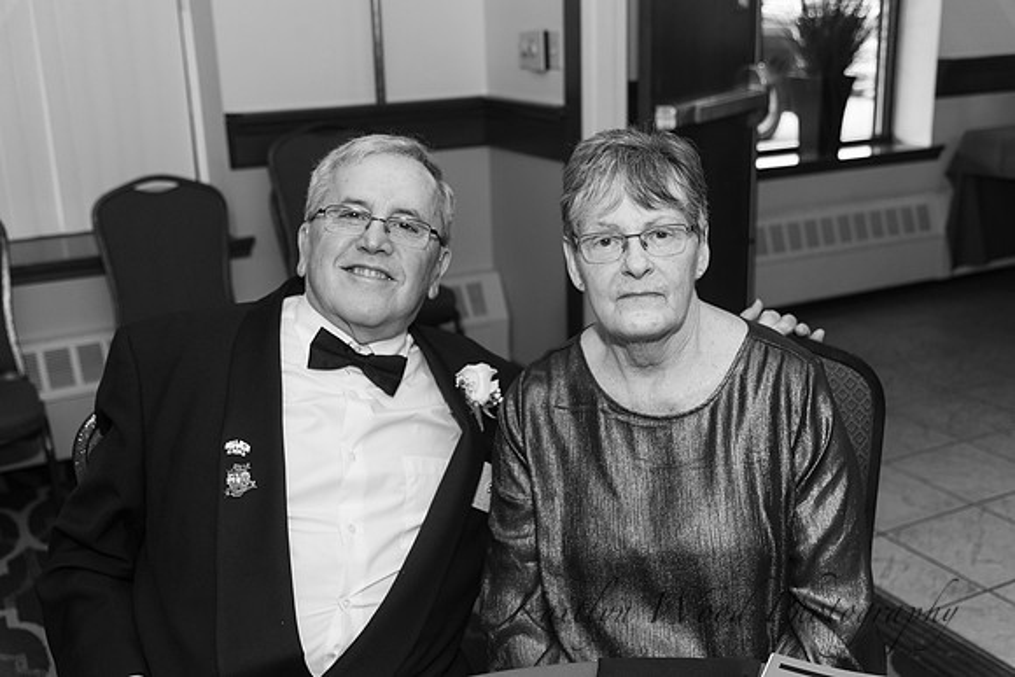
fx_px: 1072
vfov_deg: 35.1
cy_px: 338
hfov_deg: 50.7
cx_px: 508
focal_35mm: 38
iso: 800
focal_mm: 38
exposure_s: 1/200
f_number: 4
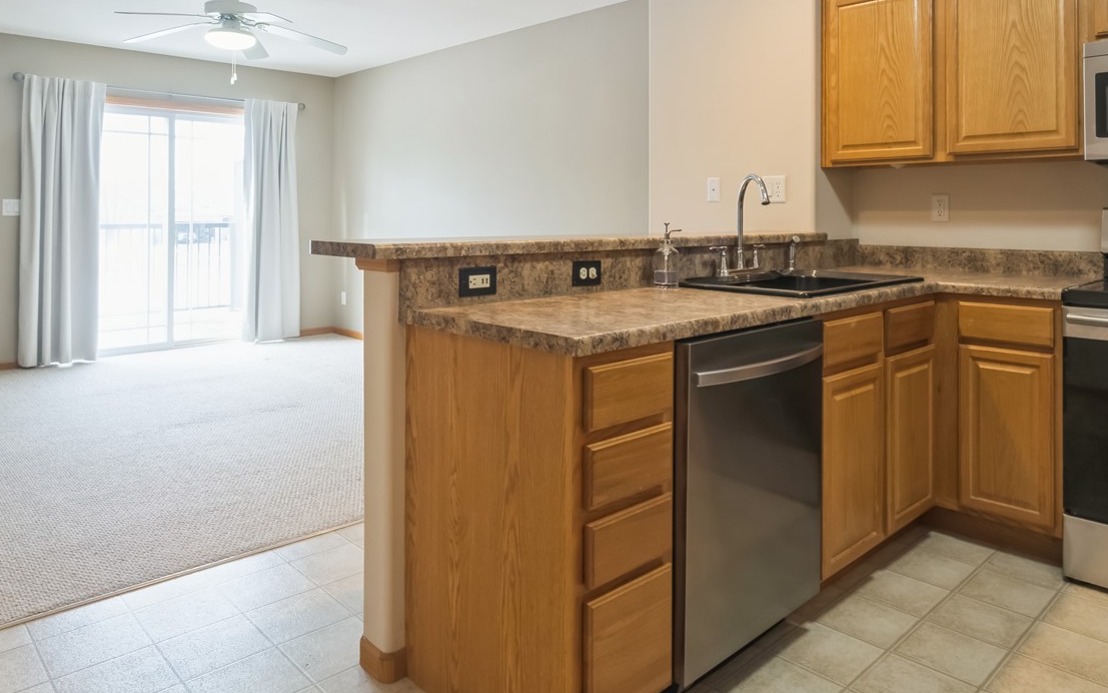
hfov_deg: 72.5
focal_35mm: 25
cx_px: 585
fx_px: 755
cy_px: 208
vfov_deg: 48.1
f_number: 10
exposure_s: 1/4
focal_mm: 16
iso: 400
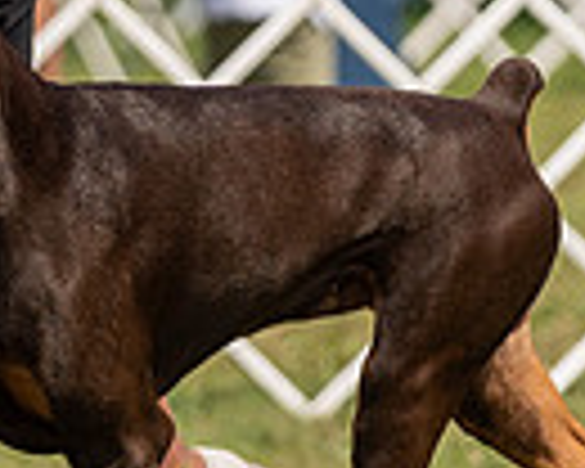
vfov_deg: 1.9
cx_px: 74
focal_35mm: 801
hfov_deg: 2.4
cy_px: -86
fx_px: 13868
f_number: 2.8
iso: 200
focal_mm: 164
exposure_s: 1/3200
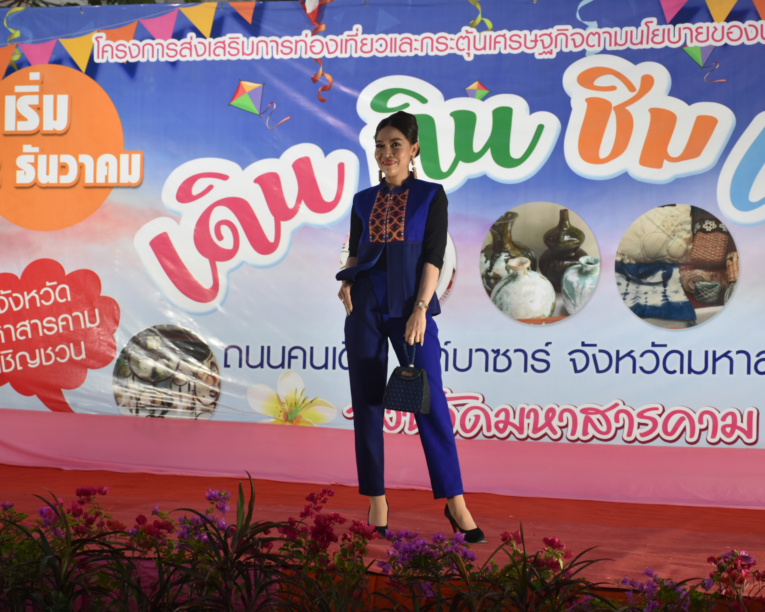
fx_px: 1992
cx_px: 447
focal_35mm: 88
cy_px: 306
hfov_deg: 21.7
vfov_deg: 17.5
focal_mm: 52
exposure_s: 1/60
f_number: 4.8
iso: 400
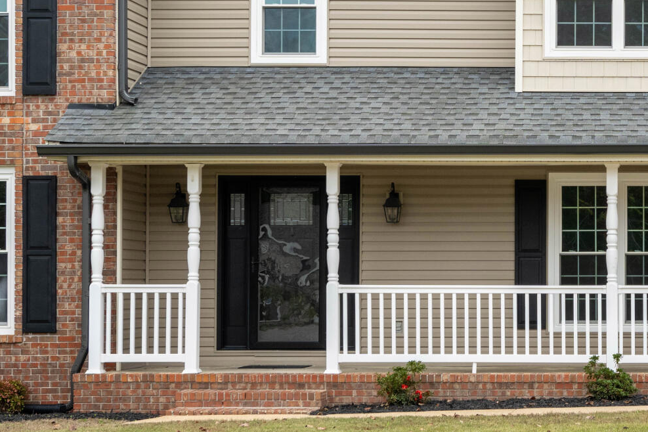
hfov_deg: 25.4
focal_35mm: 78
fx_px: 1395
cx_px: 579
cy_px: 5
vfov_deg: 17.2
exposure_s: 1/80
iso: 250
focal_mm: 25.5
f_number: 5.6
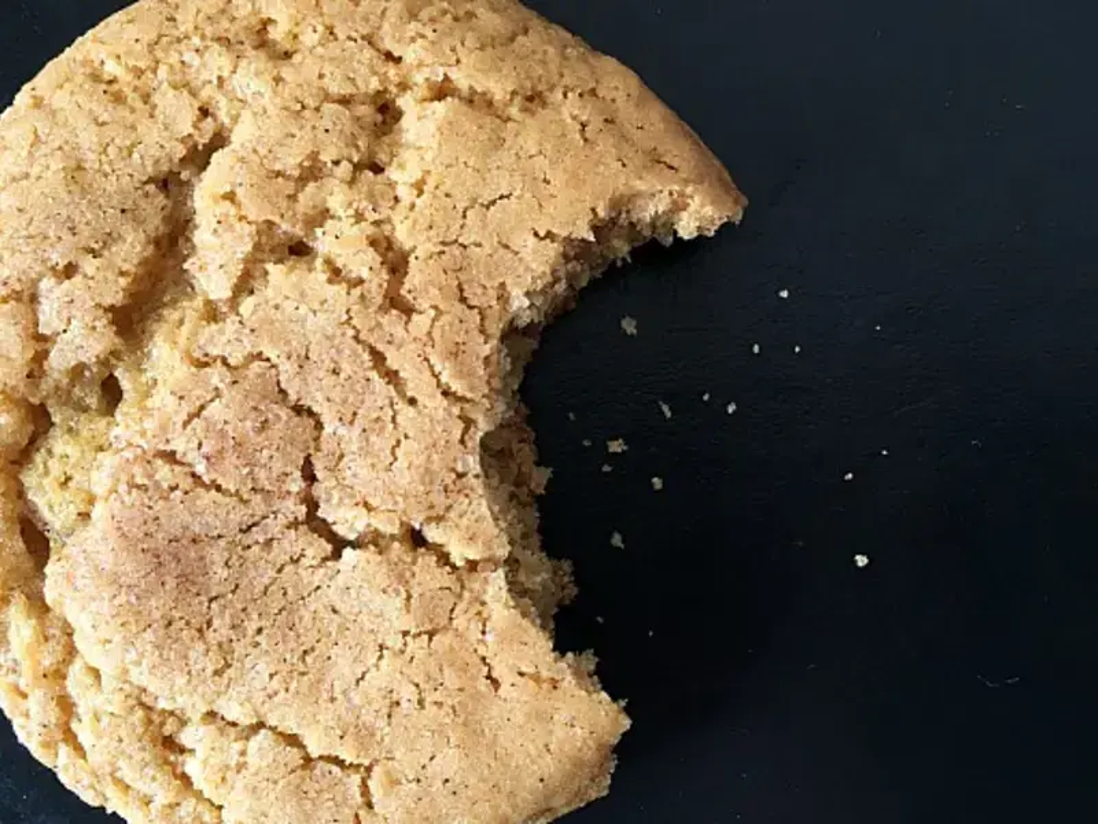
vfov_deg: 48.2
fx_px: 920
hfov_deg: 61.7
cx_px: 549
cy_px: 412
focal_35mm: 29
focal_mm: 4.15
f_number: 2.2
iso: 50
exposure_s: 1/30
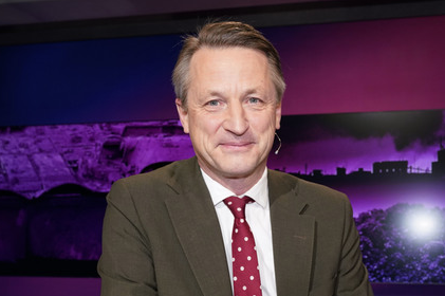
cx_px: 232
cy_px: 158
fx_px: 371
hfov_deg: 61.9
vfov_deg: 43.5
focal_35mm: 30
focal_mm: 28
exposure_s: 1/125
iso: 1600
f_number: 5.6
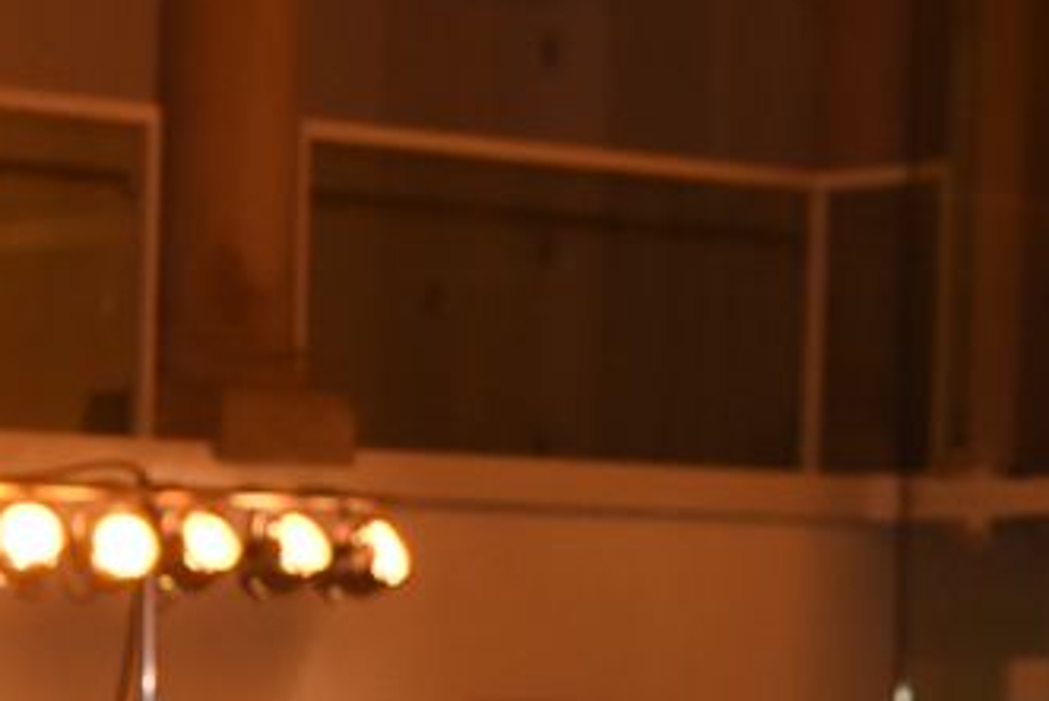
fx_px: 5072
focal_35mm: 174
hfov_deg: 11.1
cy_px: 853
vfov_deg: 7.8
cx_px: -769
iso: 3200
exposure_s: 1/125
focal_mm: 48
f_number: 4
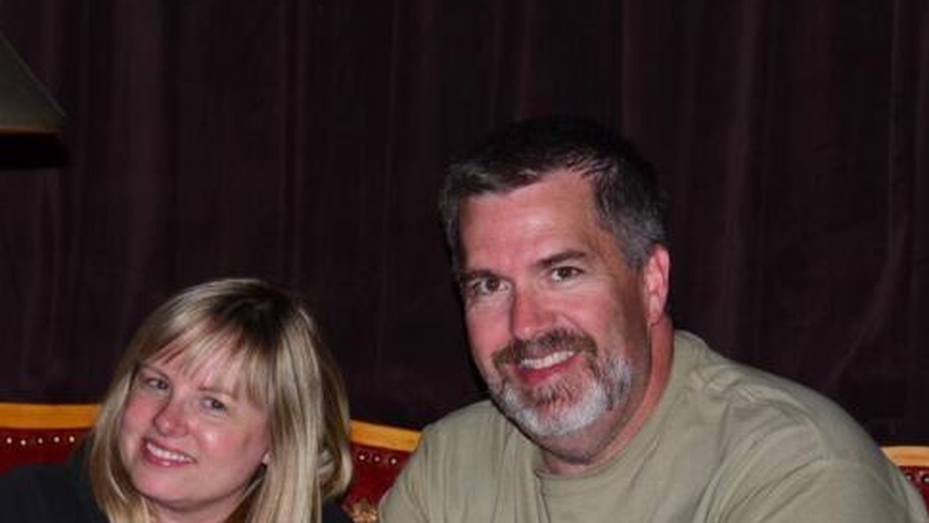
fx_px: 2801
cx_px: 368
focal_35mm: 114
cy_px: 380
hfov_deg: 18.8
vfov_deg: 10.6
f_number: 4.8
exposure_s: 1/60
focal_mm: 55
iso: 200
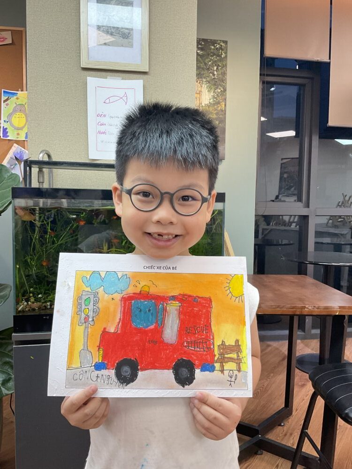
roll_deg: -1.6
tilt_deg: -4.7
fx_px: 393
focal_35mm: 29
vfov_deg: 61.7
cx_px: 176
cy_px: 234
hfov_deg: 48.2
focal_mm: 3
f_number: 1.8
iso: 64
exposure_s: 1/75
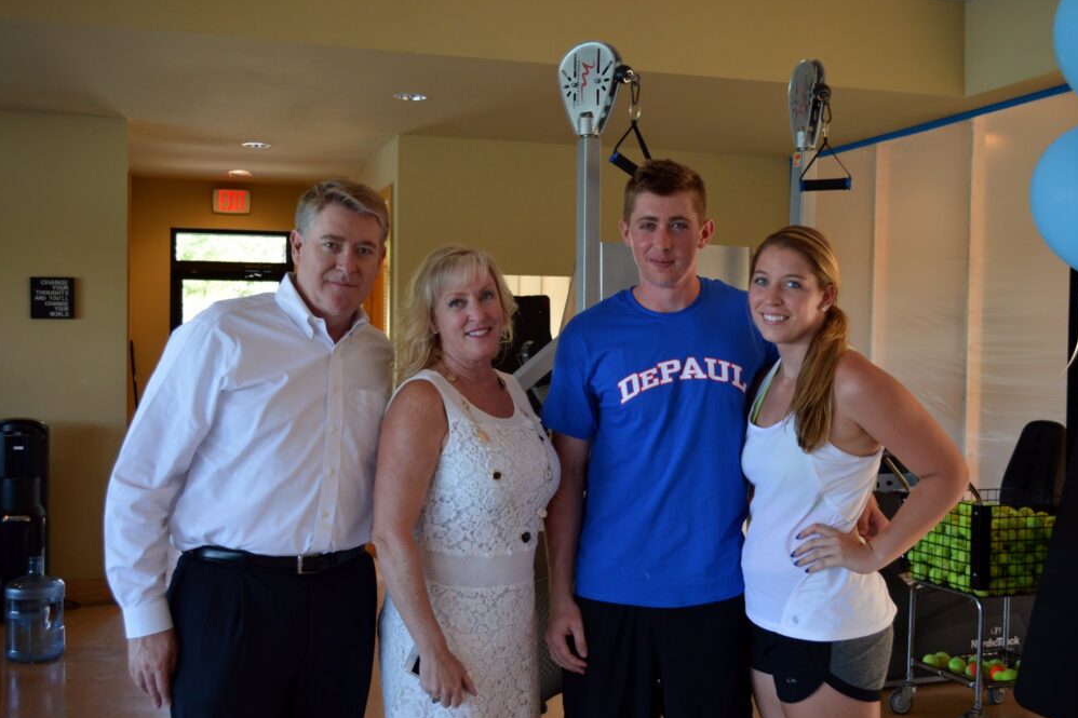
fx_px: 1197
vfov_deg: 33.4
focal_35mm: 40
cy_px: 364
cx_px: 530
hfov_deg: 48.5
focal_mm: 26
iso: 400
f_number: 4.2
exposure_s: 1/50
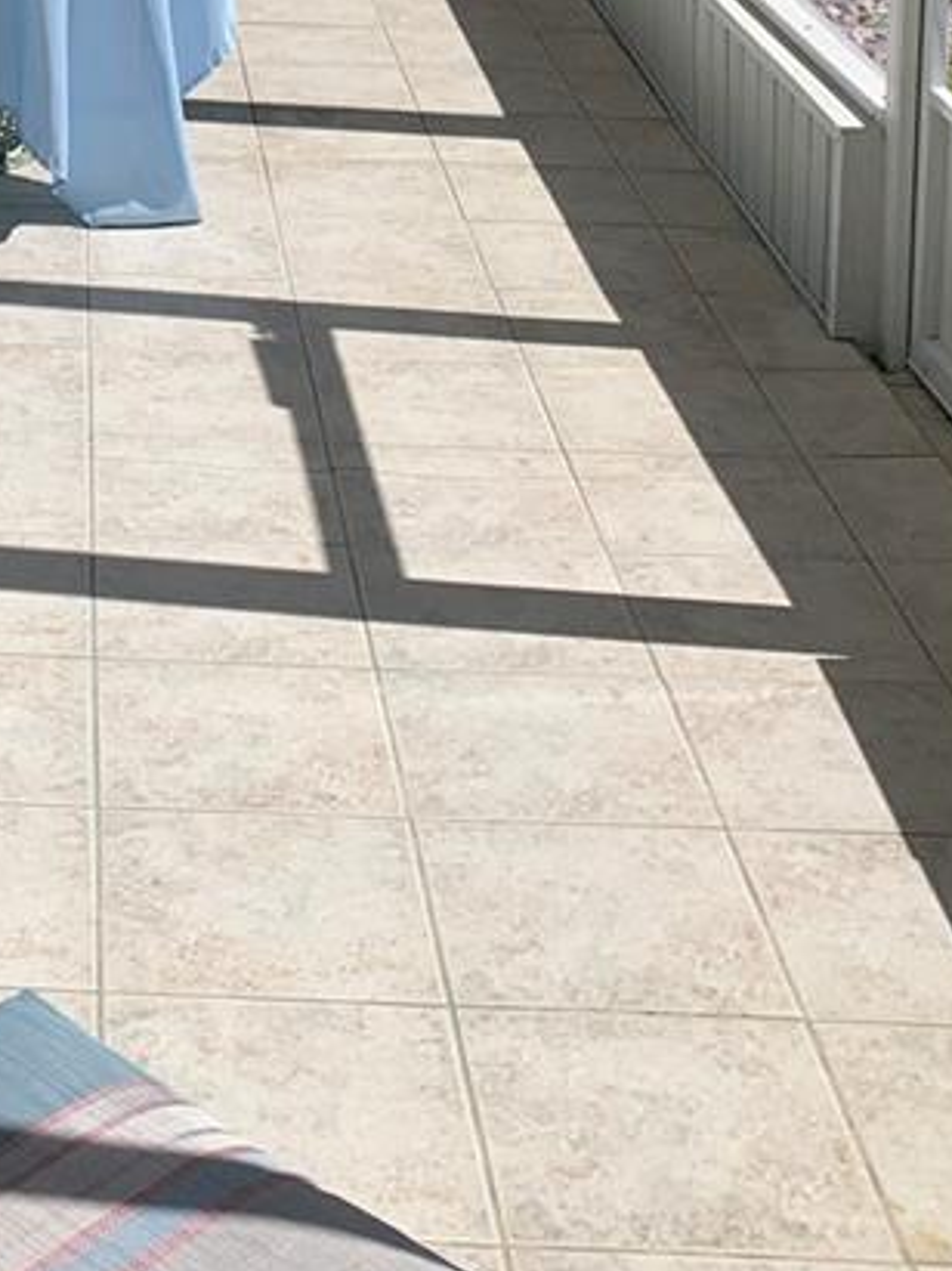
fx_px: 2788
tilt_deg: -6.2
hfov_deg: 18.6
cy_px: -374
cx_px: -93
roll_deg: -0.7
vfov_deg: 22.9
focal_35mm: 76
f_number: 1.8
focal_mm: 4.25
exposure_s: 1/2160
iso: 25
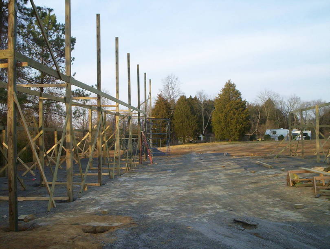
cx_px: 165
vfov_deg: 37.8
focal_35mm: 38
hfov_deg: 48.9
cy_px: 124
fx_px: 363
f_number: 4.5
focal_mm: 4.99
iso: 100
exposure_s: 1/224
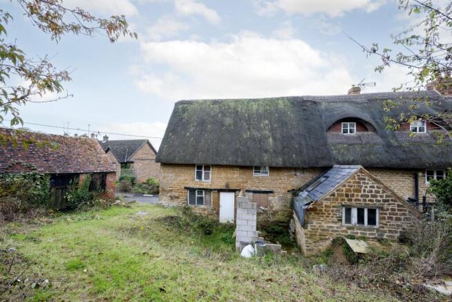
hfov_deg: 98.5
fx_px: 195
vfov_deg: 75.6
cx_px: 226
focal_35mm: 16
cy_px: 151
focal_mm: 15.5
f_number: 8
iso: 320
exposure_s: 1/30
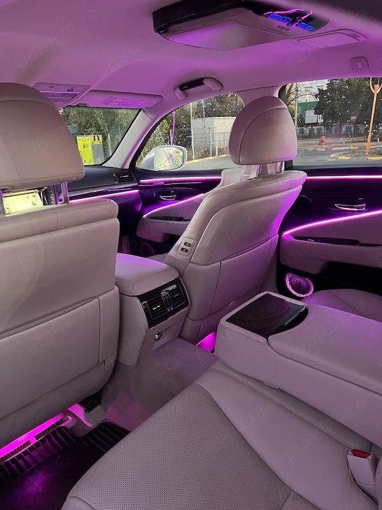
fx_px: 383
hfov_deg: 53.1
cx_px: 191
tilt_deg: -16.9
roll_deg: +3.2
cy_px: 255
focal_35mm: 26
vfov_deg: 67.3
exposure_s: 1/33
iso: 640
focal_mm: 5.7
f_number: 1.5
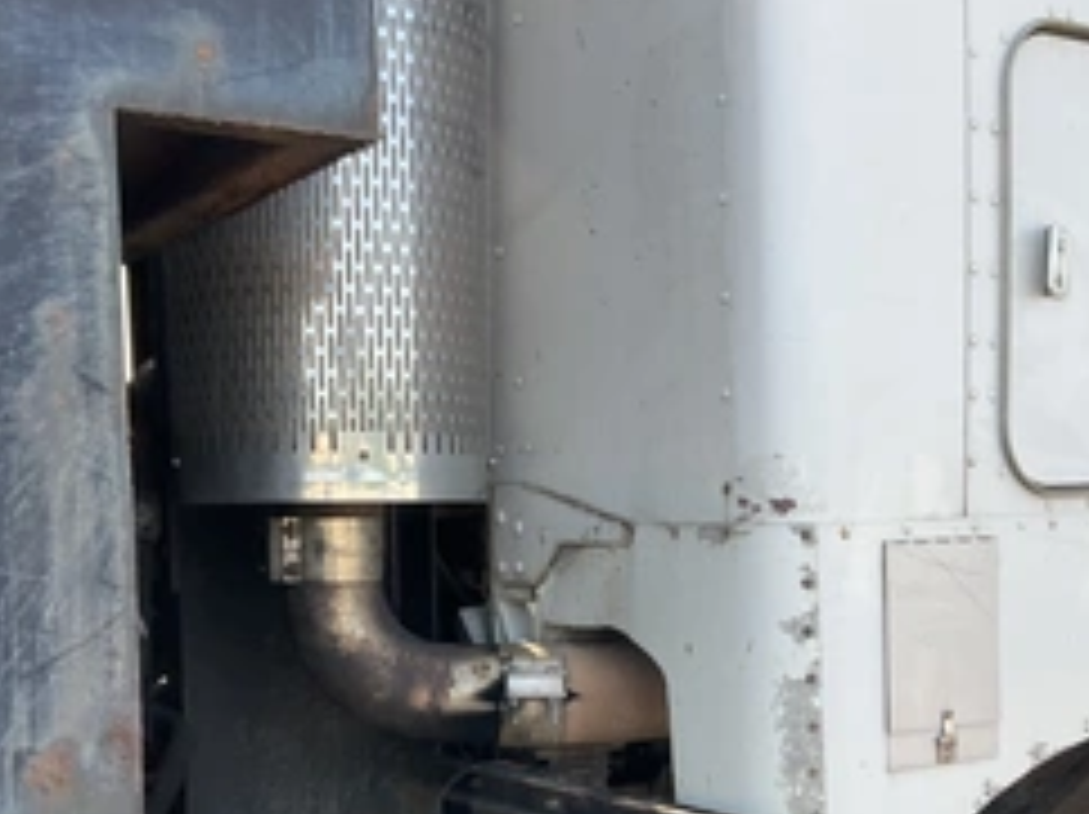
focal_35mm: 48
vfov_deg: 29.7
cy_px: 625
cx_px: 522
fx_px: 1509
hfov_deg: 39.7
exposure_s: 1/344
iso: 25
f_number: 1.8
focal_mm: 3
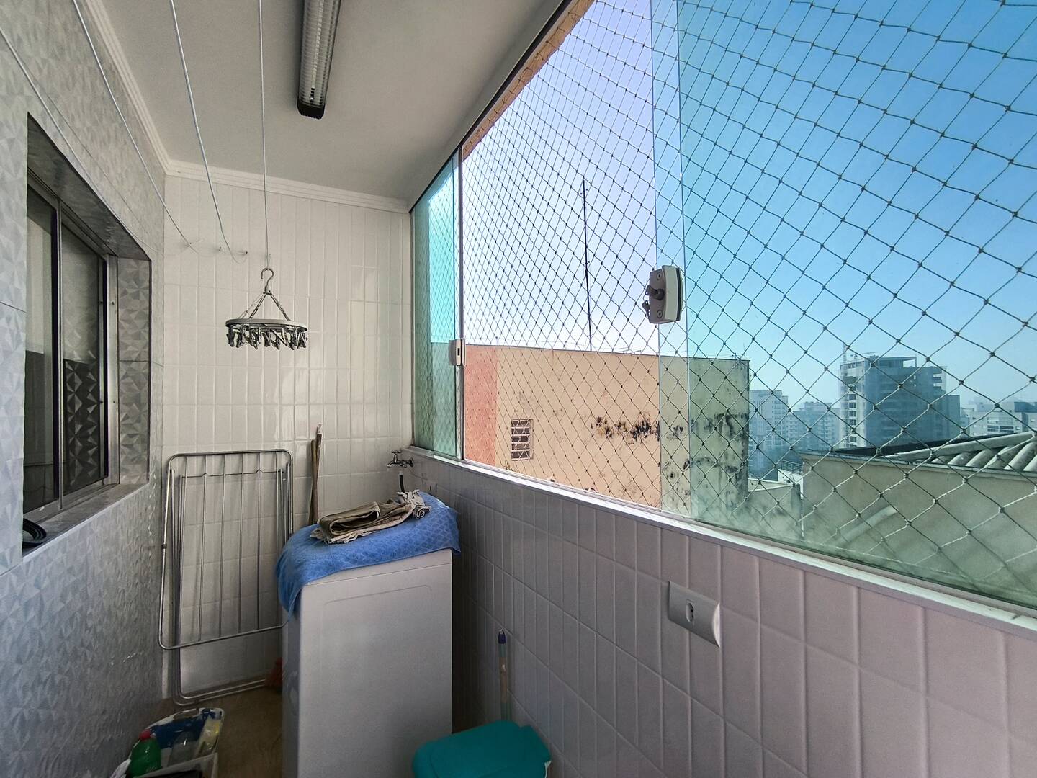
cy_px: 389
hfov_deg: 94.5
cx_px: 518
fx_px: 479
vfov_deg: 78.1
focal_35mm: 16
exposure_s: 1/1505
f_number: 2.2
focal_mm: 1.65
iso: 50
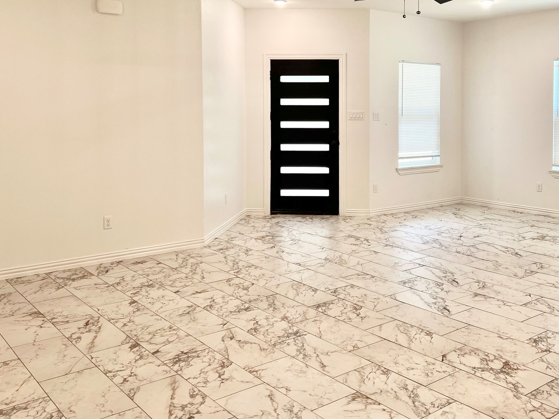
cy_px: 129
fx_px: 597
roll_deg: +0.6
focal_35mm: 37
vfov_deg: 38.1
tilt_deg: -2.7
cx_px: 351
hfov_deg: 49.6
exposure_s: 1/120
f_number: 1.5
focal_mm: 5.7
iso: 80
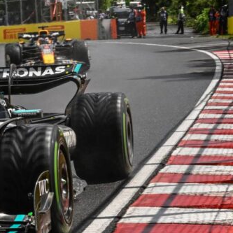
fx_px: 1592
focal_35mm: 209
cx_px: -129
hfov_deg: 8.2
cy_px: 129
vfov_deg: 8.4
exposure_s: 1/1600
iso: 1600
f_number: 10
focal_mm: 70
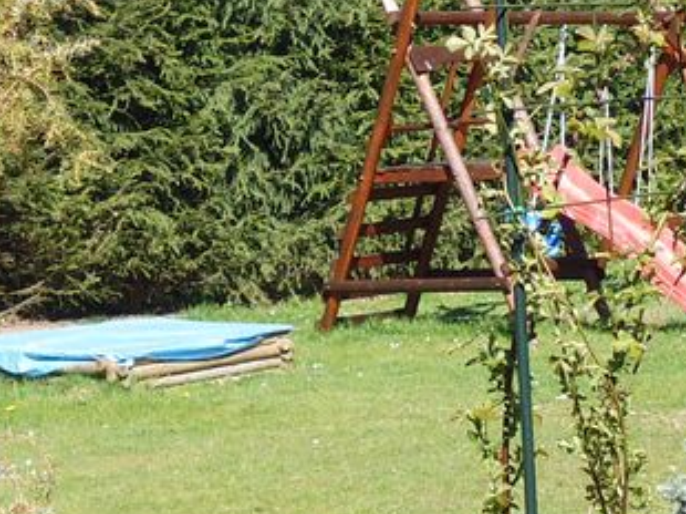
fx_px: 3010
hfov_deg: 13.0
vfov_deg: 9.7
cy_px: 366
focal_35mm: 152
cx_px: 507
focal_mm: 8.1
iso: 100
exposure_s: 1/400
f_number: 3.8
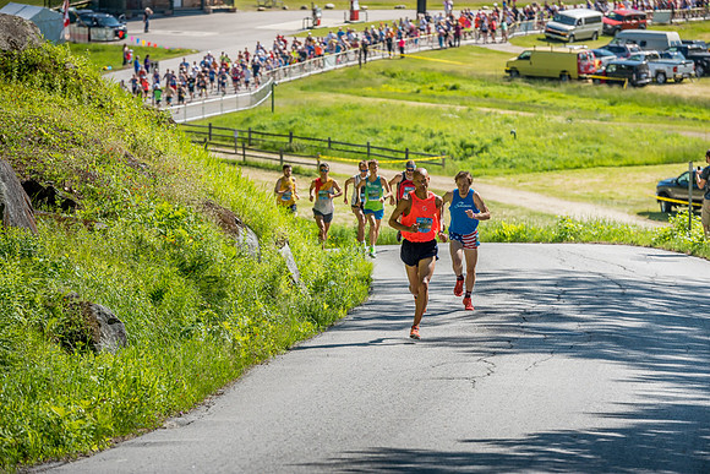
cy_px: 237
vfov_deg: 7.9
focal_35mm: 175
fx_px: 3452
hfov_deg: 11.7
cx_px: 355
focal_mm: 175
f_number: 5.6
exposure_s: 1/2500
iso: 500
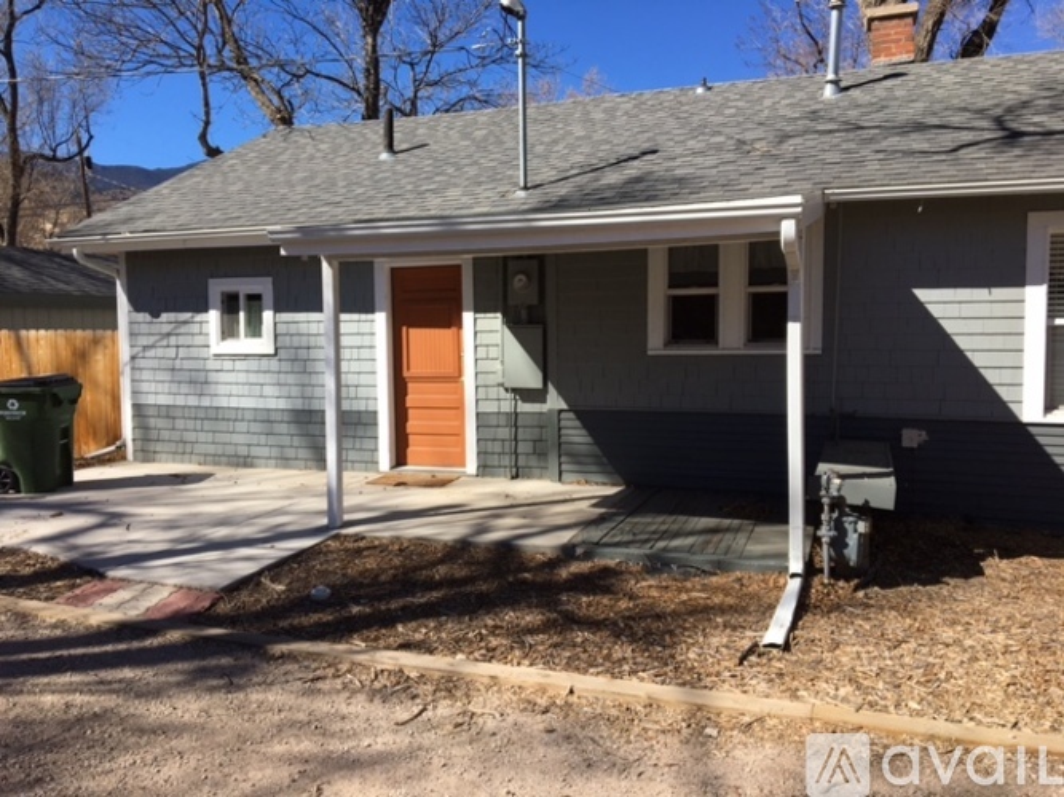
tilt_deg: -6.7
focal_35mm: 29
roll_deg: +0.4
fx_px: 891
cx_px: 532
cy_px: 398
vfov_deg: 48.2
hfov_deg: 61.7
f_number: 2.2
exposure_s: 1/1261
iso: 25
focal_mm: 4.15
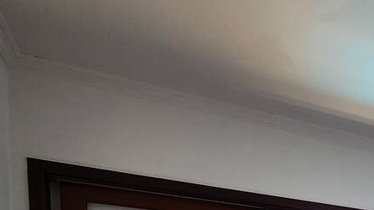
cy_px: 374
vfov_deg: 19.4
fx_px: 466
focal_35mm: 47
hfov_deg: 29.9
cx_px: 534
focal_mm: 2.2
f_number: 2.2
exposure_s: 1/120
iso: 100
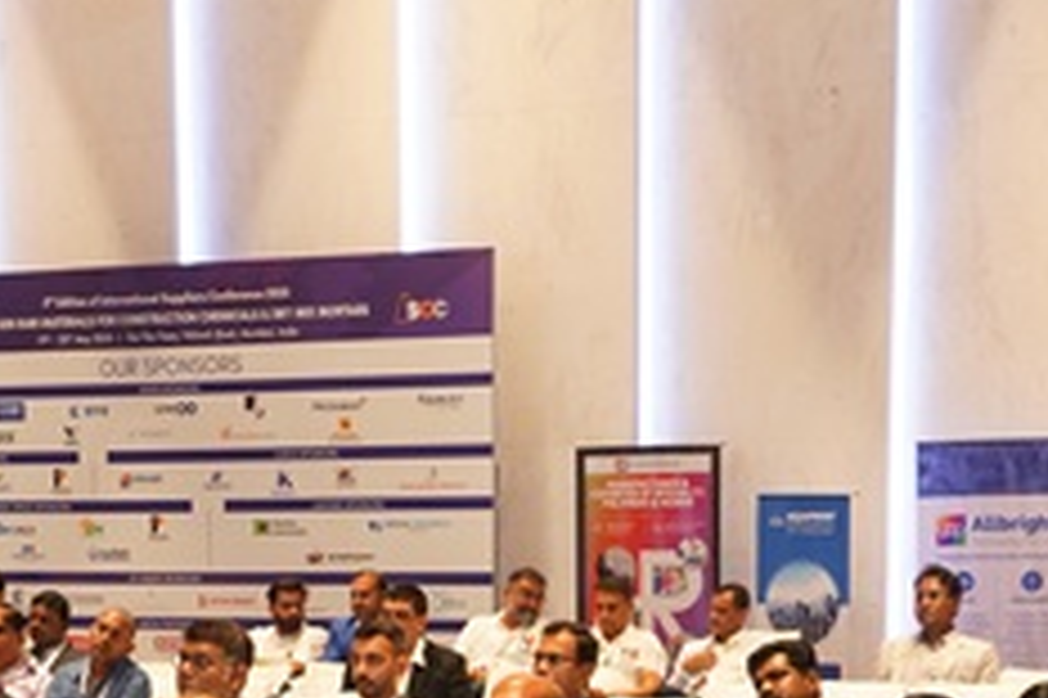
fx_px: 2880
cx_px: 398
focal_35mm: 99
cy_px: 1090
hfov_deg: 20.6
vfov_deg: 13.0
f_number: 4.5
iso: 1600
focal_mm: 29
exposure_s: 1/100
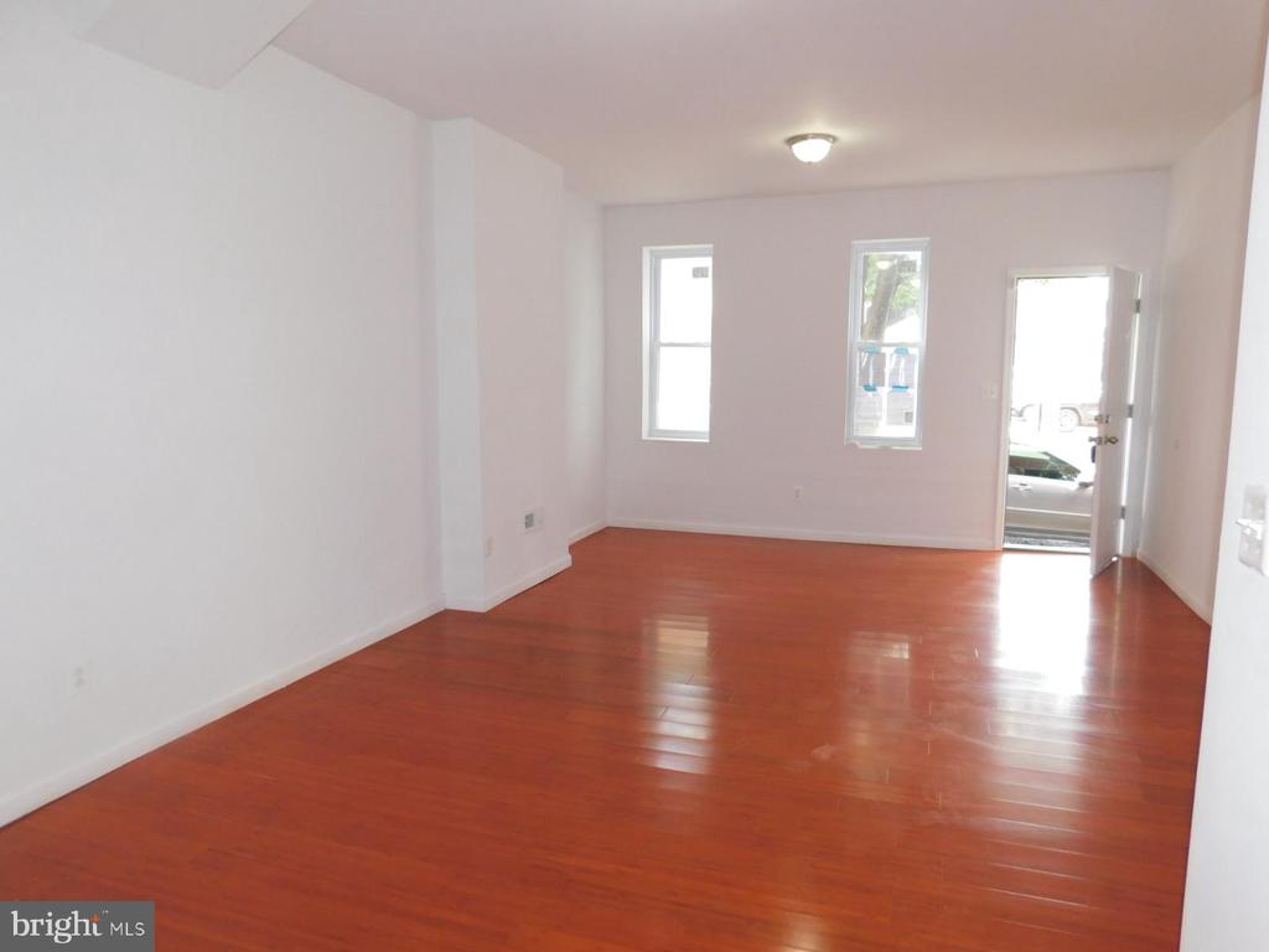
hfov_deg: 73.9
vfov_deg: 58.9
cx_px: 634
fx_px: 843
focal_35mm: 23
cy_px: 476
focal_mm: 4
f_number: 3
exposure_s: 1/30
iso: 200
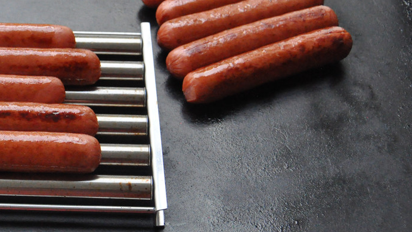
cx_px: 65
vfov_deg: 13.0
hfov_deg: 22.5
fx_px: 1016
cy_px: 83
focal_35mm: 93
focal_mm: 34
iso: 3200
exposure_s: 1/125
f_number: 5.6
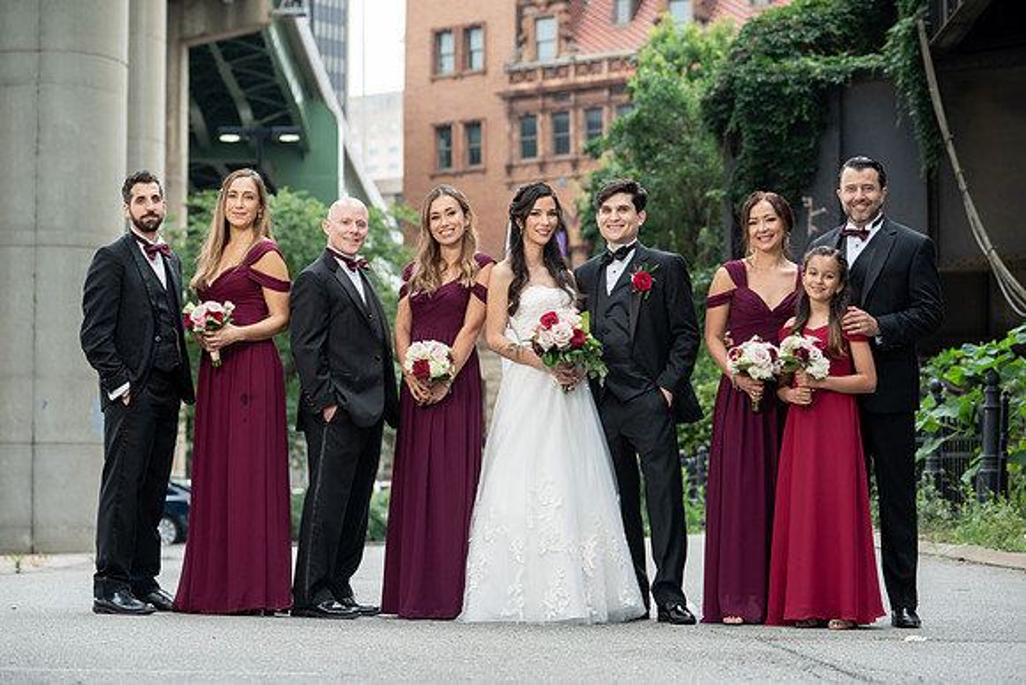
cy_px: 342
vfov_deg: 14.9
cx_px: 511
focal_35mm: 92
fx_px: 2616
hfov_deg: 22.2
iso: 400
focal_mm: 90
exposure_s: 1/250
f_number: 4
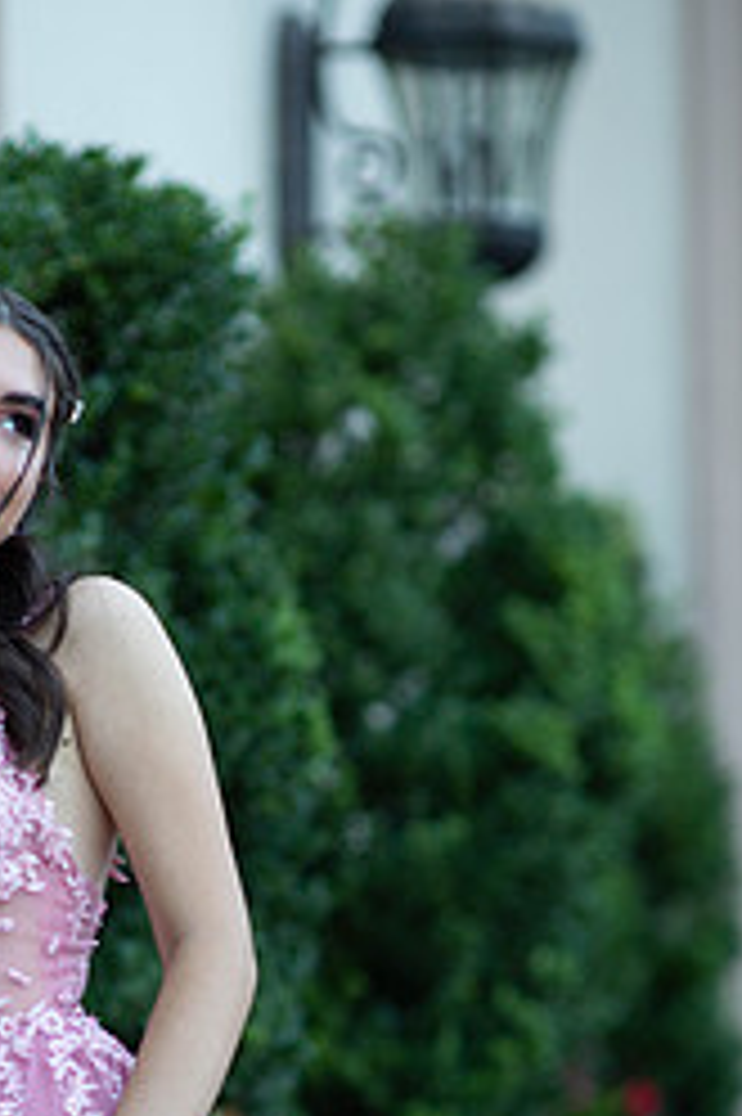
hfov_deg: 8.9
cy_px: 972
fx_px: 4767
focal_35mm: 154
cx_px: 178
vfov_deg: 13.2
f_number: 2
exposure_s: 1/640
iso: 250
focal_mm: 85
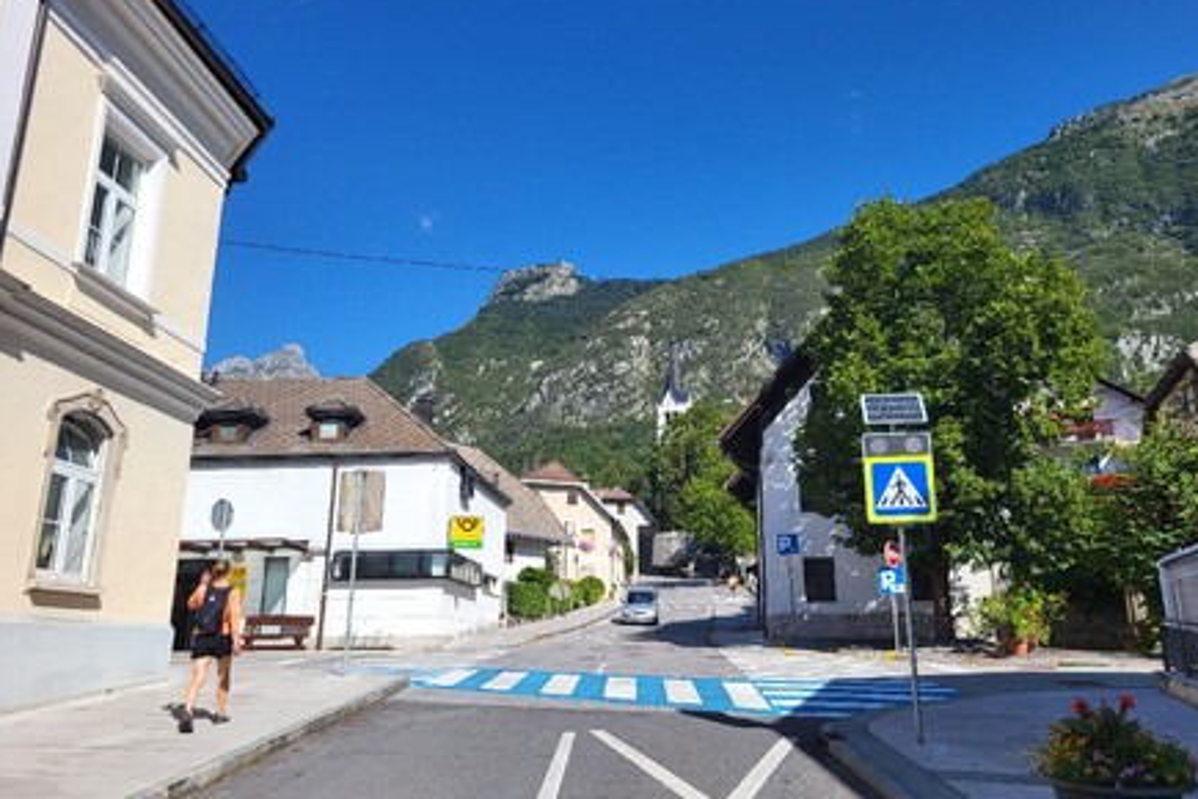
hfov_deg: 65.5
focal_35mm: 28
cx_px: 611
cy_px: 405
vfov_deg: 46.4
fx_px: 932
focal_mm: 5.4
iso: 40
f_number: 1.8
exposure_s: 1/2510
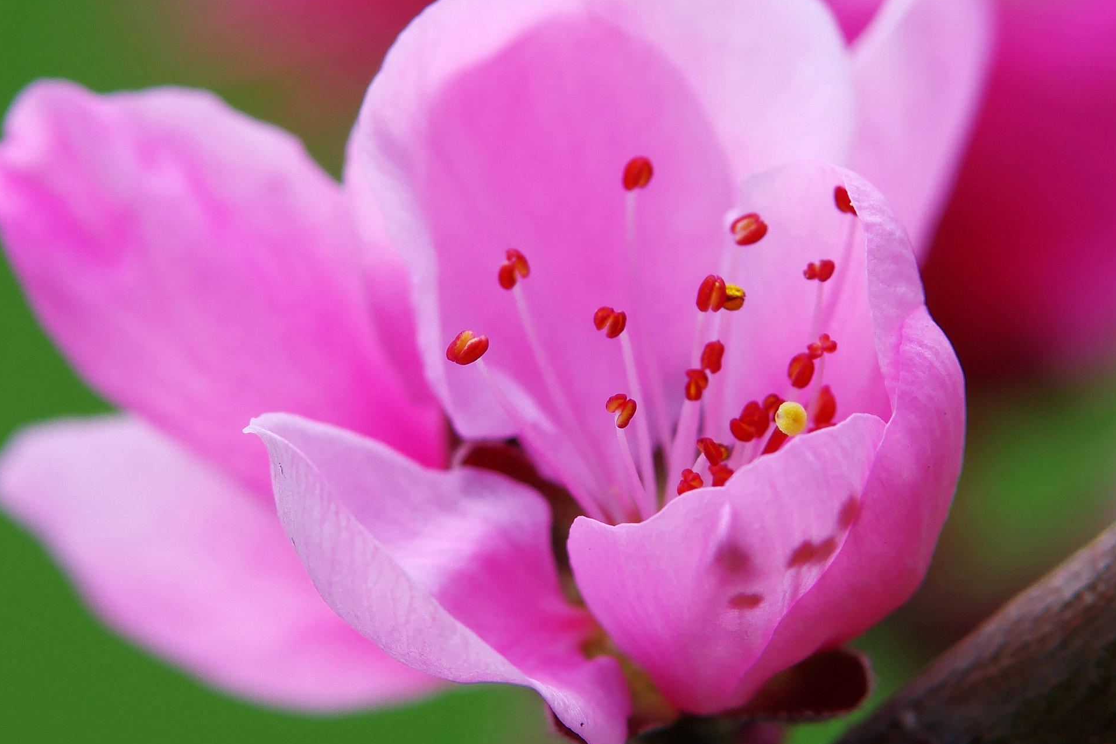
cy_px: 394
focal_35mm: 289
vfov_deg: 4.8
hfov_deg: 7.1
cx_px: 581
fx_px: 8958
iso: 100
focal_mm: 180
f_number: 5.6
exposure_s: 1/250
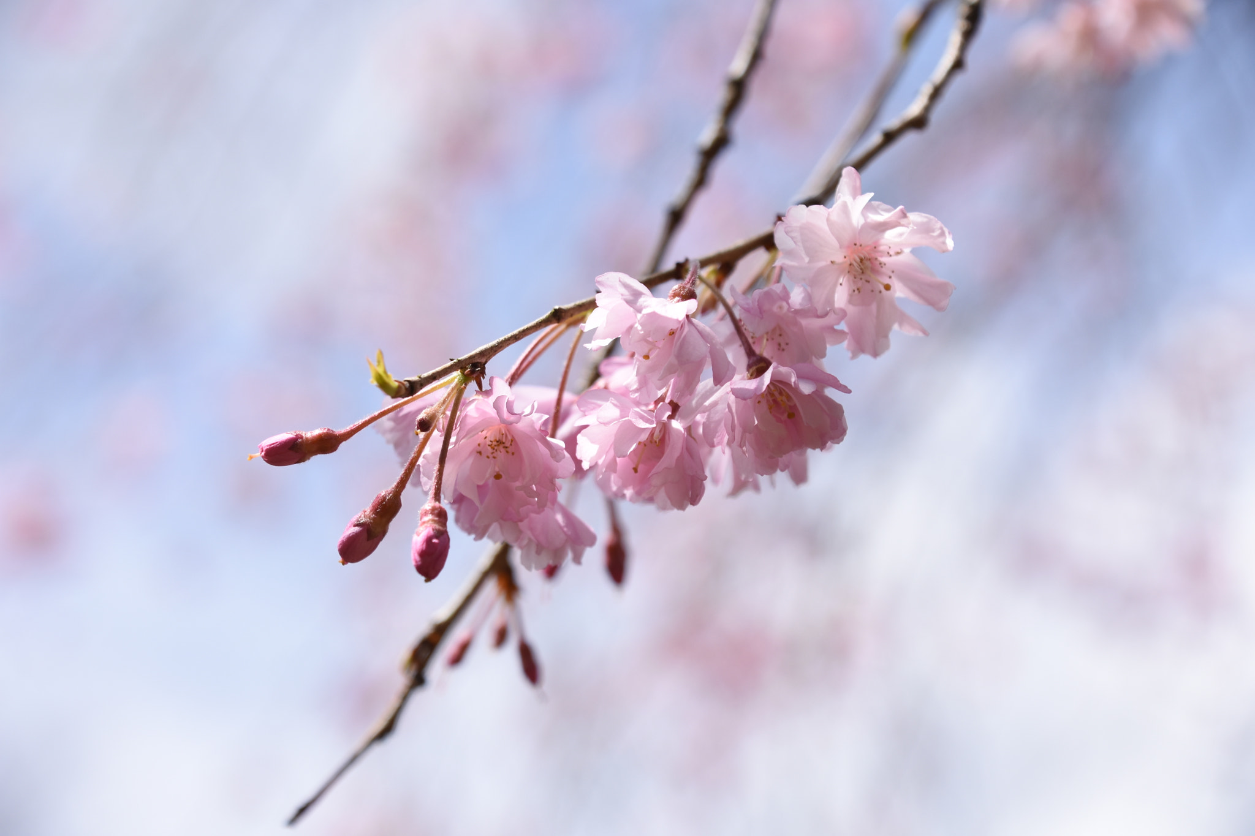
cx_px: 628
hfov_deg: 18.2
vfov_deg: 12.2
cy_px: 418
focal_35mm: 112
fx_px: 3921
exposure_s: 1/1250
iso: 200
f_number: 6.3
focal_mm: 75
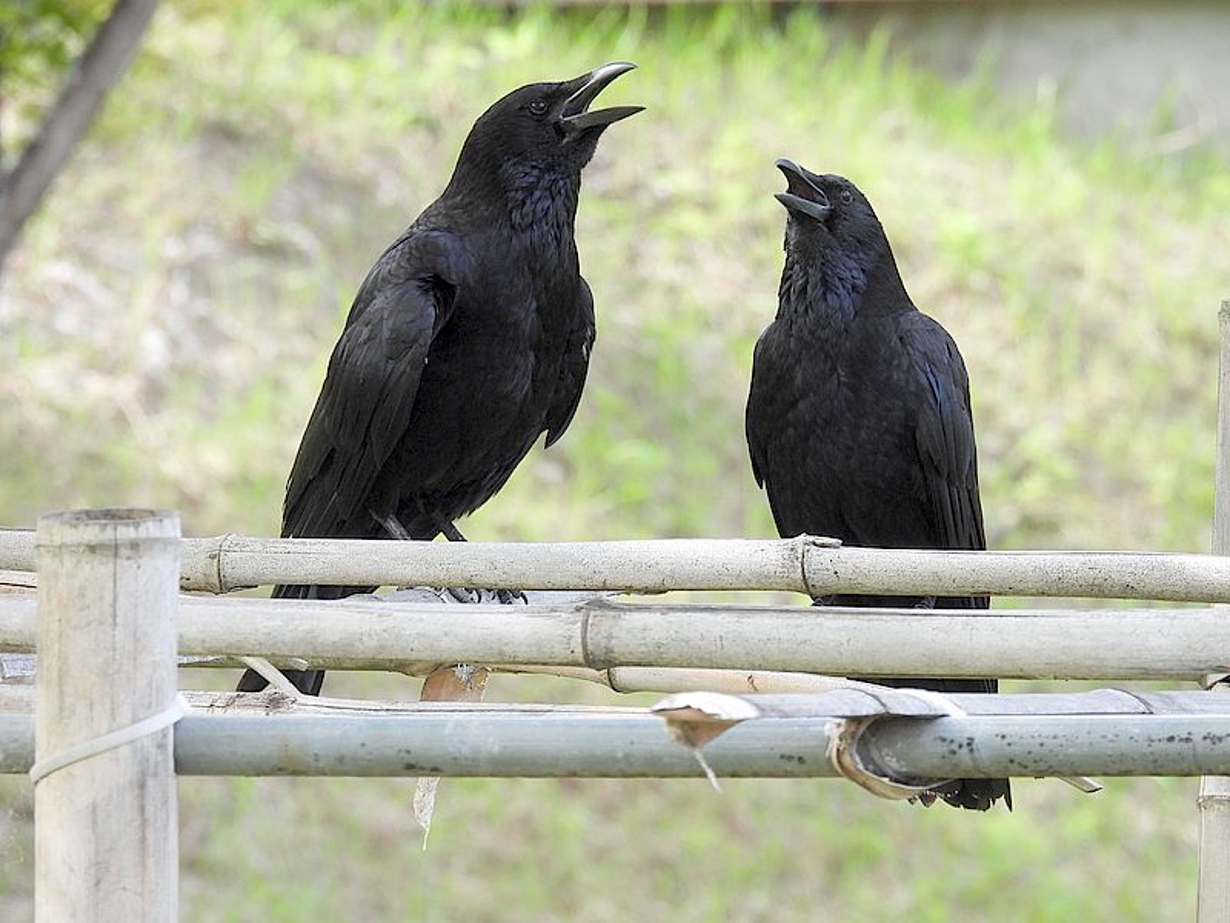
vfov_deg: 2.7
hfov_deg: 3.6
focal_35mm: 550
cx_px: 615
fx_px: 19543
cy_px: 462
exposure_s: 1/250
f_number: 5
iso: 250
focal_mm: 98.1
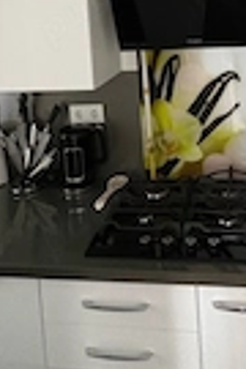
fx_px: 441
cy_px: 8
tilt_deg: -1.9
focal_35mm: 43
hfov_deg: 30.7
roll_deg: +3.5
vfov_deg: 40.4
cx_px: 183
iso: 1000
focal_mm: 2.22
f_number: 2.2
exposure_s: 1/59
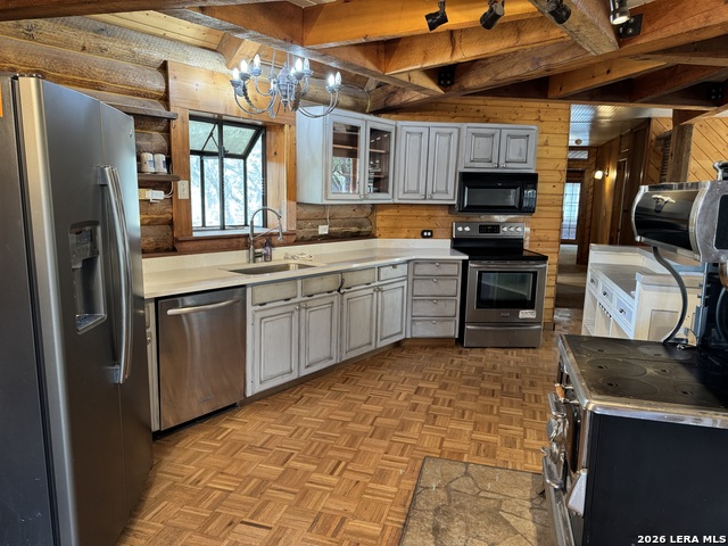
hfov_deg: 71.6
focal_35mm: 24
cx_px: 364
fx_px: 505
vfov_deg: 56.8
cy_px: 273
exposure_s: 1/60
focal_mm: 6.76
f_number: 1.78
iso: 250
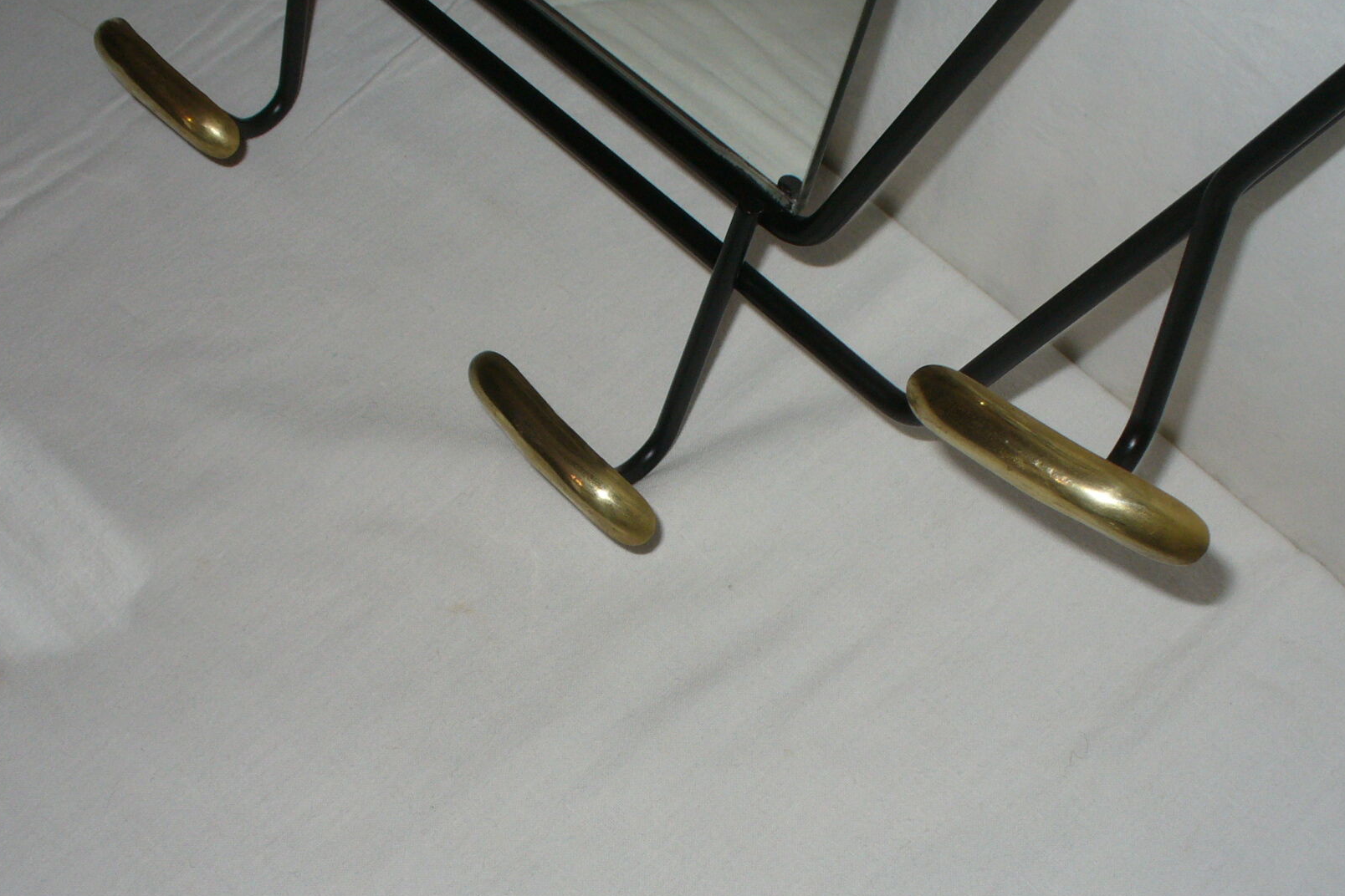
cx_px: 710
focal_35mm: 49
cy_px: 612
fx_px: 1831
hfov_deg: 40.3
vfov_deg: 27.3
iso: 100
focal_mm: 6.1
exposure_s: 1/30
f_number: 2.8
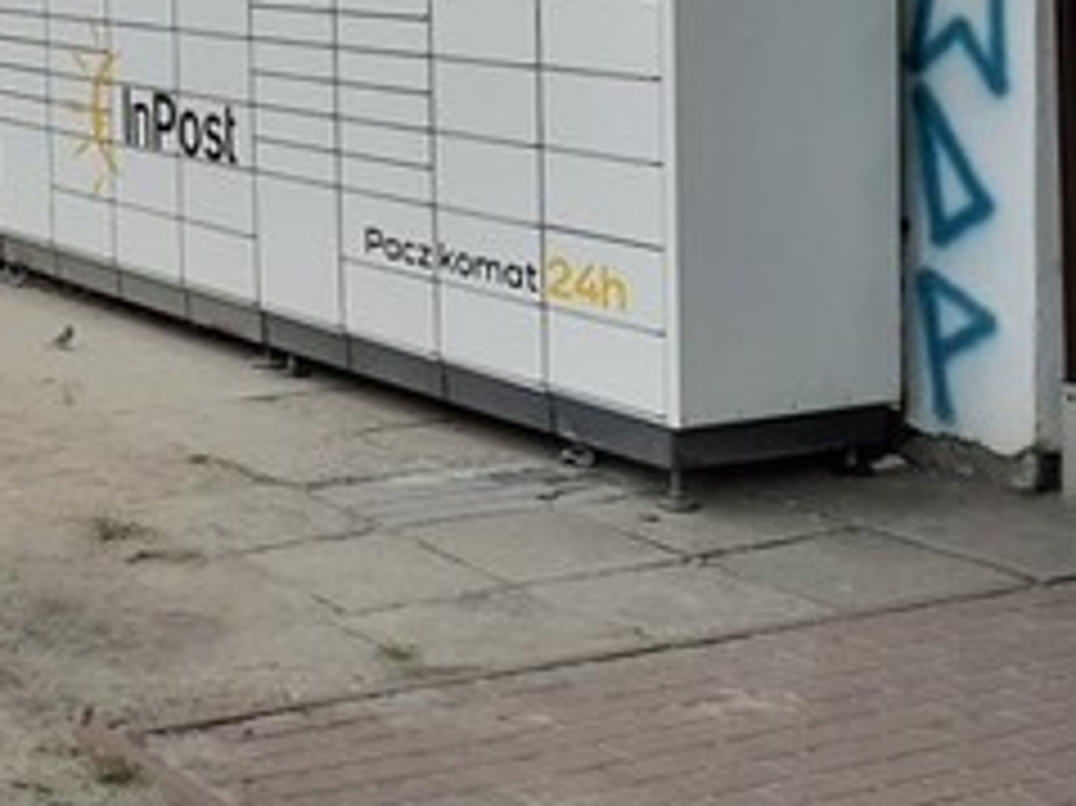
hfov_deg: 23.1
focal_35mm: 79
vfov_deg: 18.2
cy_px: 7
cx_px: -131
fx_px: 2454
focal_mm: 3.6
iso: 40
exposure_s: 1/697
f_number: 1.9
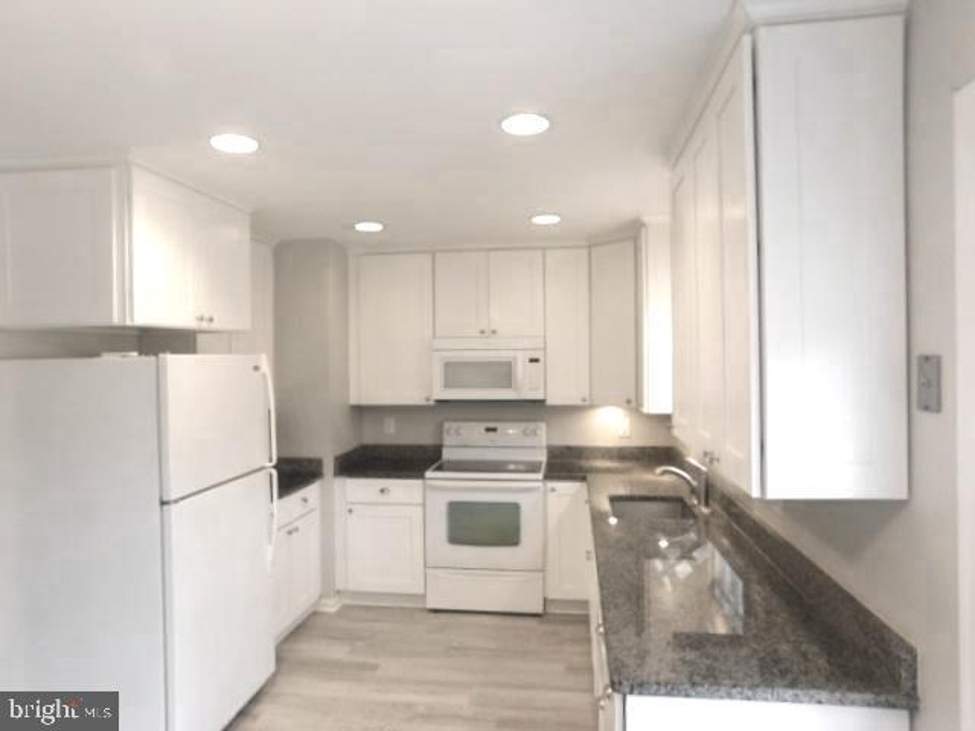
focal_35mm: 23
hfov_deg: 73.9
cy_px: 366
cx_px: 488
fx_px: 648
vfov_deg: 58.9
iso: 250
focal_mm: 4
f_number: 3
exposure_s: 1/30
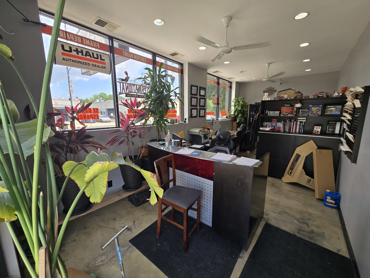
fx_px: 139
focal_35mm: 13
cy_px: 139
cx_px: 185
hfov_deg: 106.2
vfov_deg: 89.9
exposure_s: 1/157
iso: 50
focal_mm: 2.2
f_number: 2.2
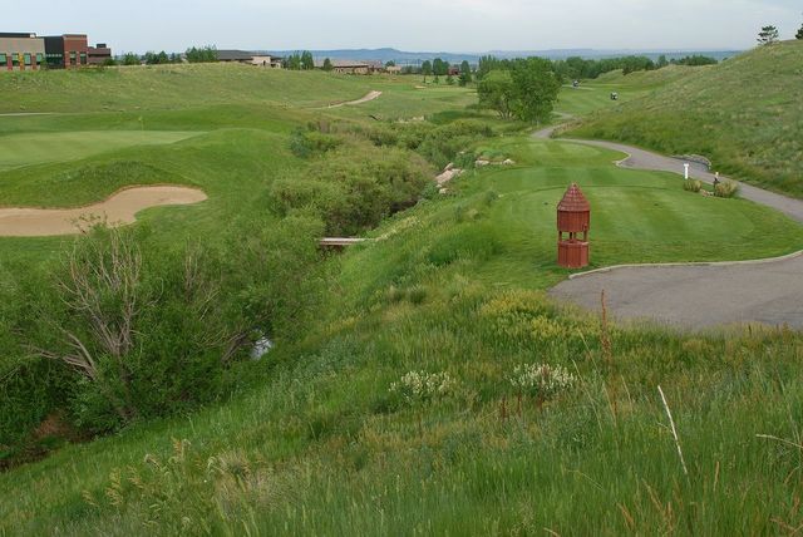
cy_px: 268
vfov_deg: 32.0
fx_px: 938
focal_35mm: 42
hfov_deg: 46.4
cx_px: 402
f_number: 11
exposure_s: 1/30
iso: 100
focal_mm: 28
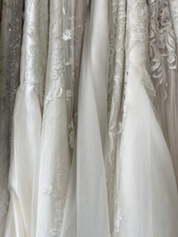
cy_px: 82
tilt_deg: -9.0
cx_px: 42
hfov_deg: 32.8
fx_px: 295
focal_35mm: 43
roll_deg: -0.7
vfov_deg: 43.3
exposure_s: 1/195
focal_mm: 5.1
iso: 32
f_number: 1.6
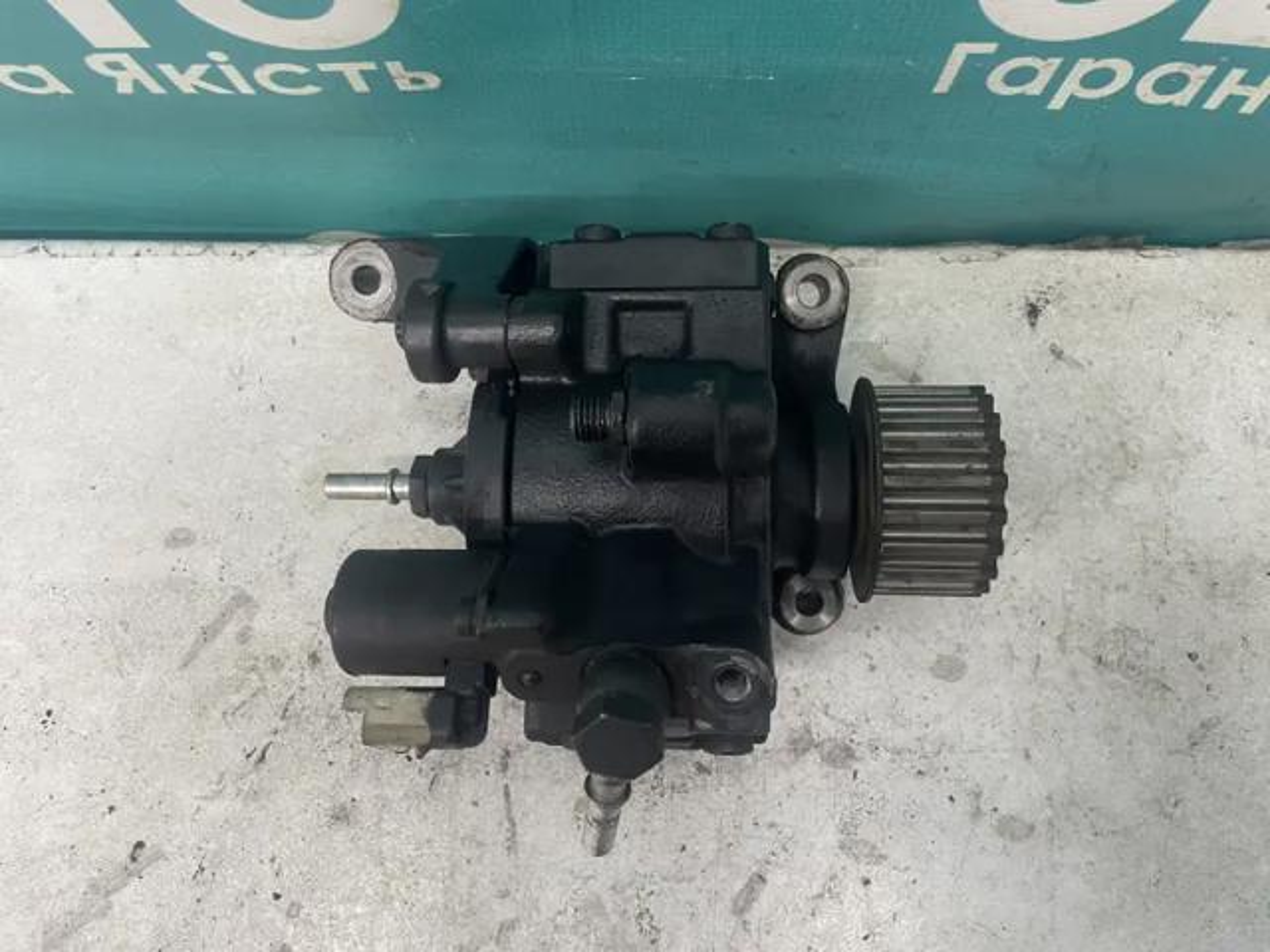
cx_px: 635
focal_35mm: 26
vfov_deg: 53.1
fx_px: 954
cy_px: 476
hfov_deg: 67.3
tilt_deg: -78.9
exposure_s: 1/50
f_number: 1.6
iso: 80
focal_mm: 4.2
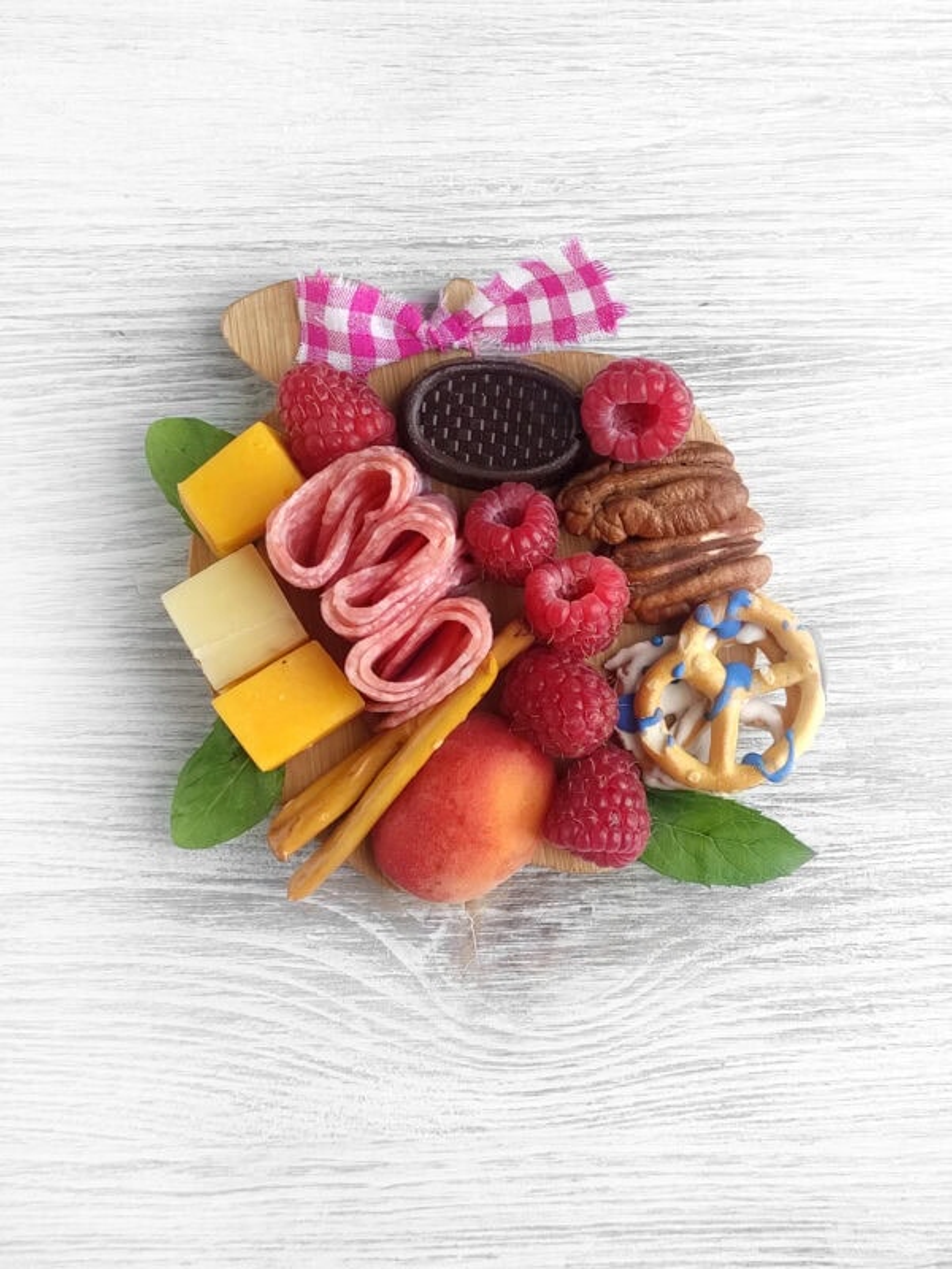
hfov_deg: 54.9
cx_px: 476
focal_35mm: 25
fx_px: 917
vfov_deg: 69.4
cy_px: 634
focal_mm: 5.4
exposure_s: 1/120
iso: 81
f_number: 1.9
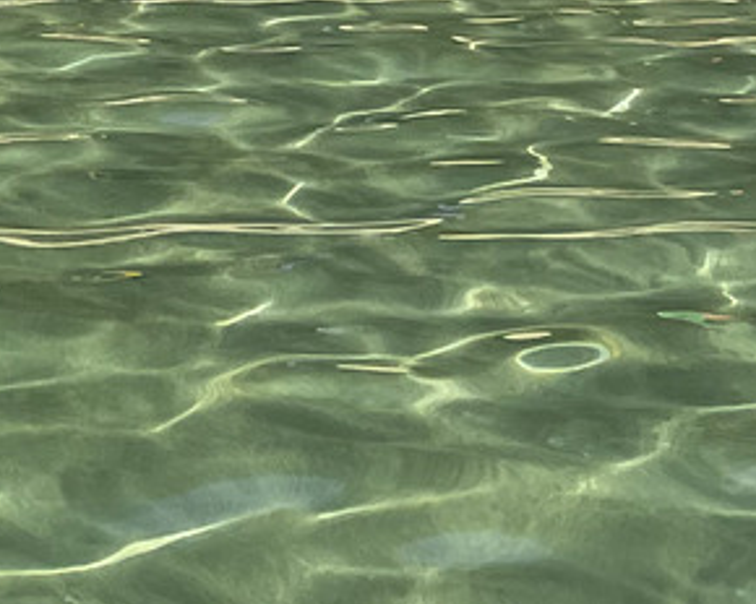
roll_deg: +0.0
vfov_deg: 10.1
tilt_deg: +5.7
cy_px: -669
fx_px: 3132
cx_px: -375
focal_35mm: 140
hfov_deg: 13.0
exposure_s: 1/3704
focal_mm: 5.7
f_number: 1.5
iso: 50
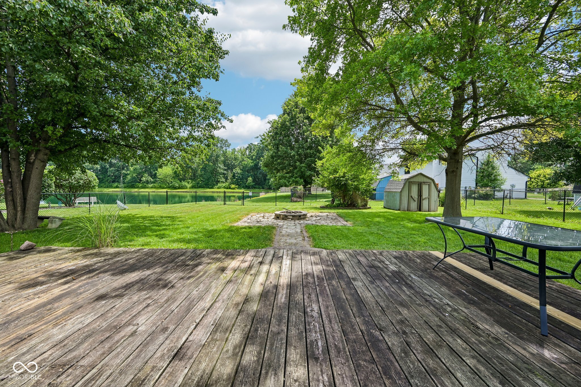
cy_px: 194
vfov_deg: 81.2
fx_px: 226
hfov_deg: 104.3
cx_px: 290
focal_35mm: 14
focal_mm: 14
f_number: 8
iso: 100
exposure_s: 1/160
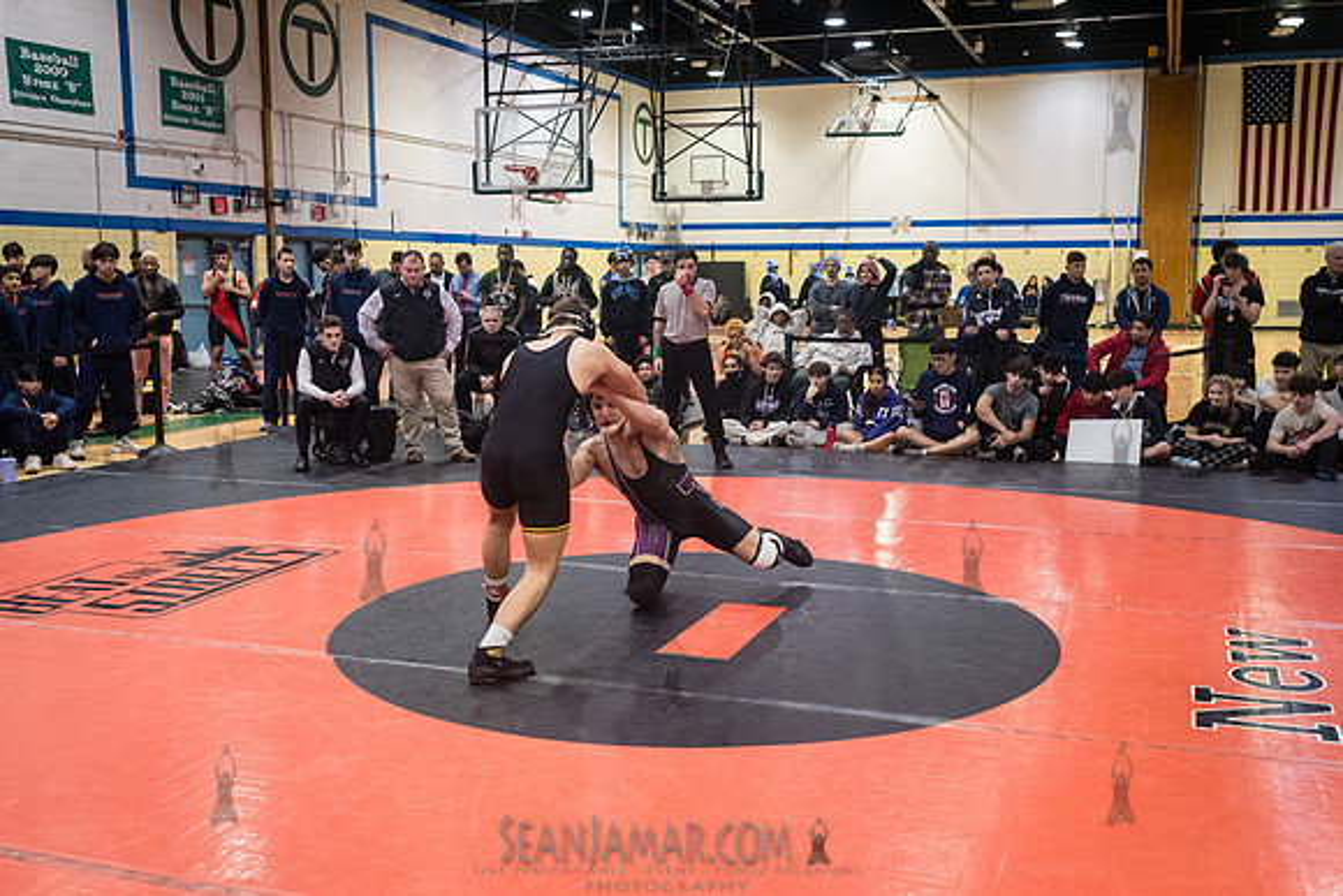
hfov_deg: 52.8
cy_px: 448
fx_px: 1353
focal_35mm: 36
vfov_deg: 36.7
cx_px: 672
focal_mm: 35
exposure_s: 1/320
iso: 8000
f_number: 4
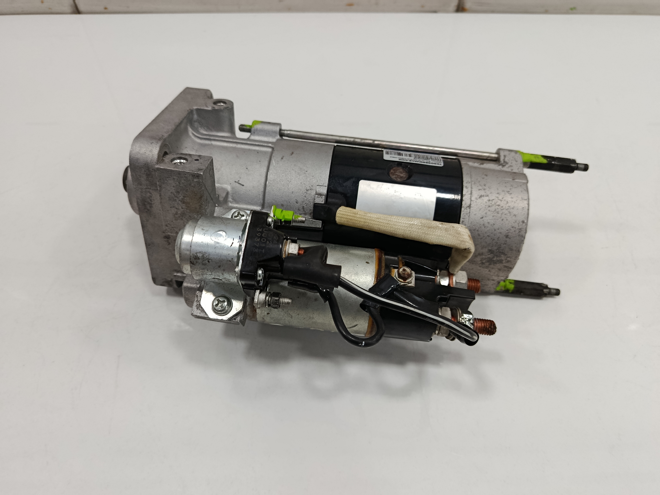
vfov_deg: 56.8
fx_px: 458
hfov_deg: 71.6
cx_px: 330
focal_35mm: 24
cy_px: 248
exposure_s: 1/100
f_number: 1.7
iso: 902
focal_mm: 5.24
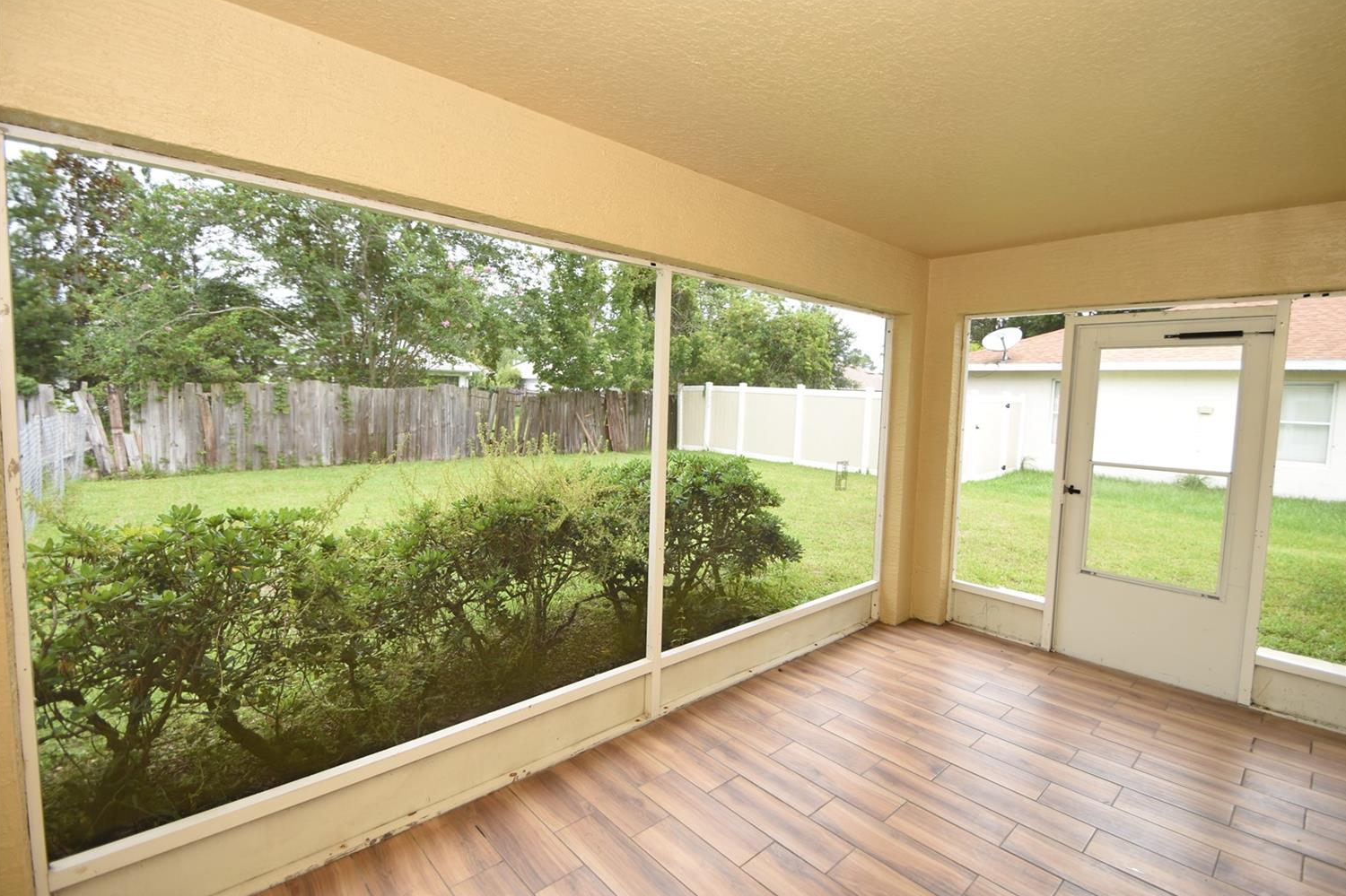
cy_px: 456
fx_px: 598
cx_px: 713
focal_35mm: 16
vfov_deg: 73.7
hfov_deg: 96.6
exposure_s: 1/80
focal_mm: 10
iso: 100
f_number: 4.5
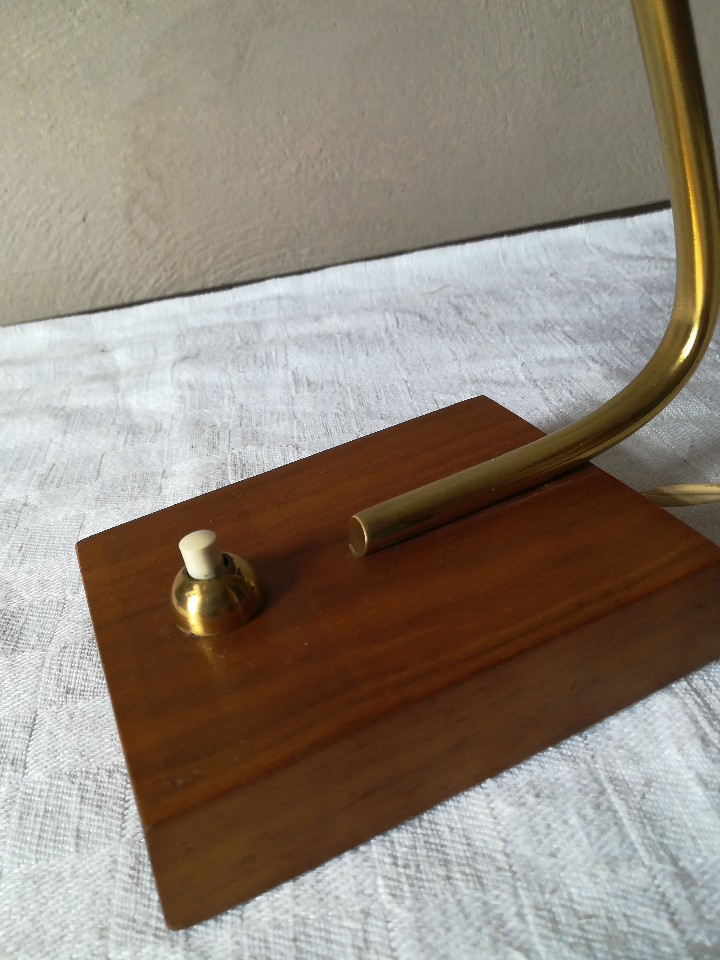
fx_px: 749
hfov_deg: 51.4
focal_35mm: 27
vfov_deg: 65.3
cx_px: 365
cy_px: 488
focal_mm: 3.83
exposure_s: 1/40
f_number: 2.2
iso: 80
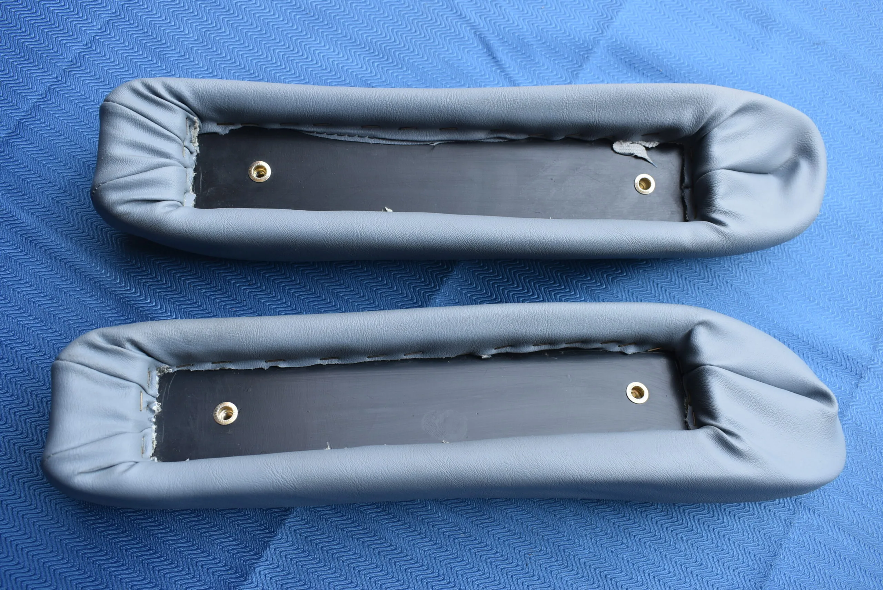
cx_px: 442
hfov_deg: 61.9
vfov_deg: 43.7
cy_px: 295
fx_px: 736
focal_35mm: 30
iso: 200
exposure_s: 1/125
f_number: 5.6
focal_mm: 20
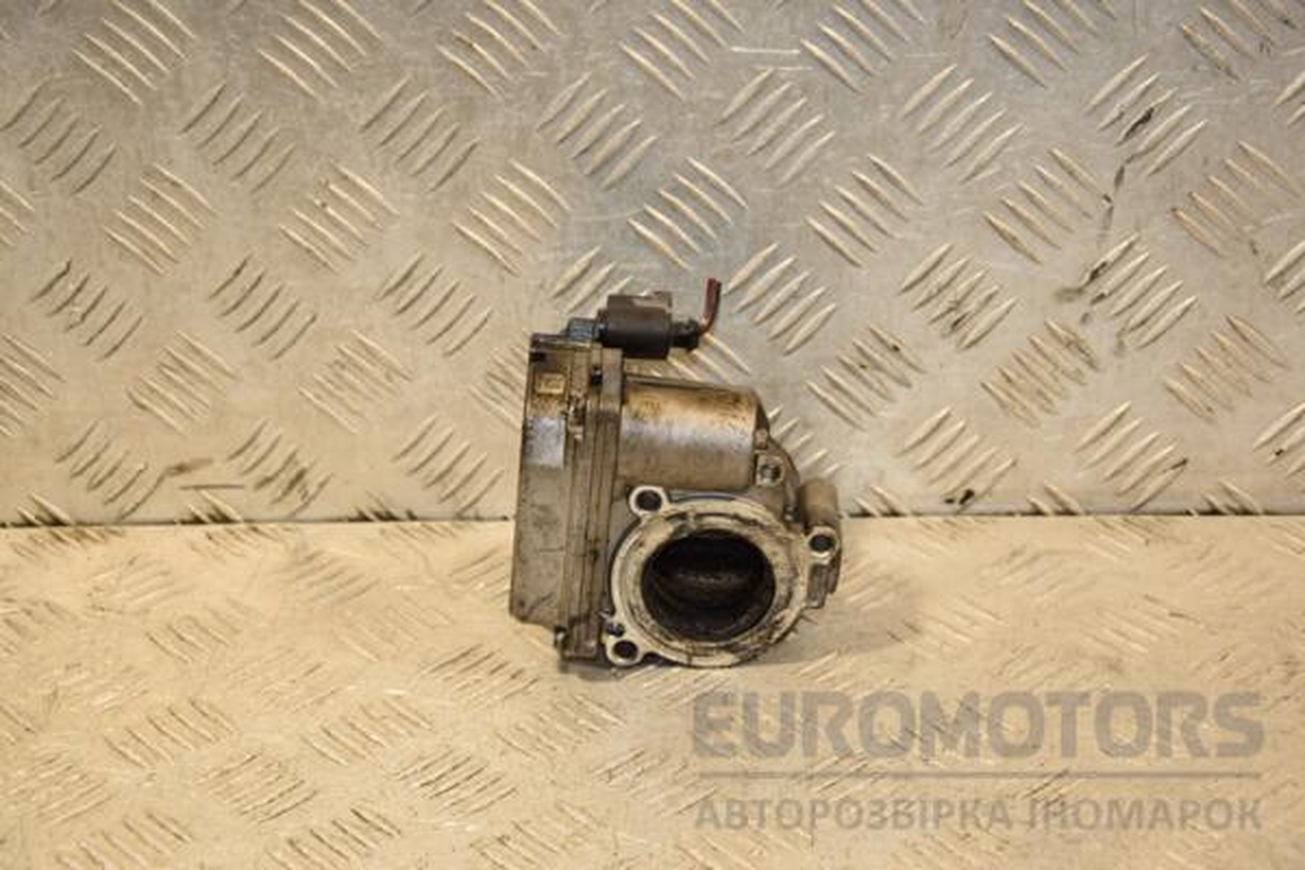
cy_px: 435
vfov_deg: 17.5
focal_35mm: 78
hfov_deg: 26.0
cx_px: 652
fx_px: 2827
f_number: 5.6
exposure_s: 1/200
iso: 800
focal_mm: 52
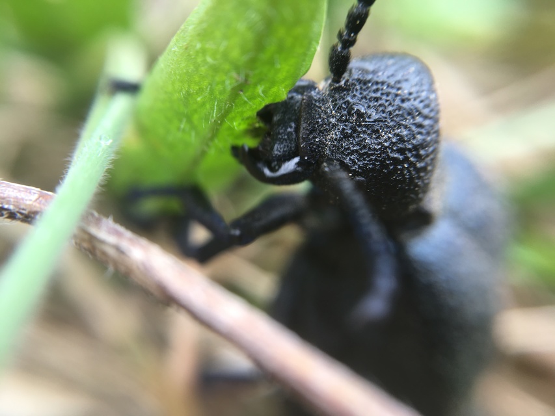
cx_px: 278
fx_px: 465
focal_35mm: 29
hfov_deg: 61.7
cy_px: 208
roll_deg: -16.6
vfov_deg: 48.2
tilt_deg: -34.1
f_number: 2.2
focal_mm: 4.15
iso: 25
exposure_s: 1/50
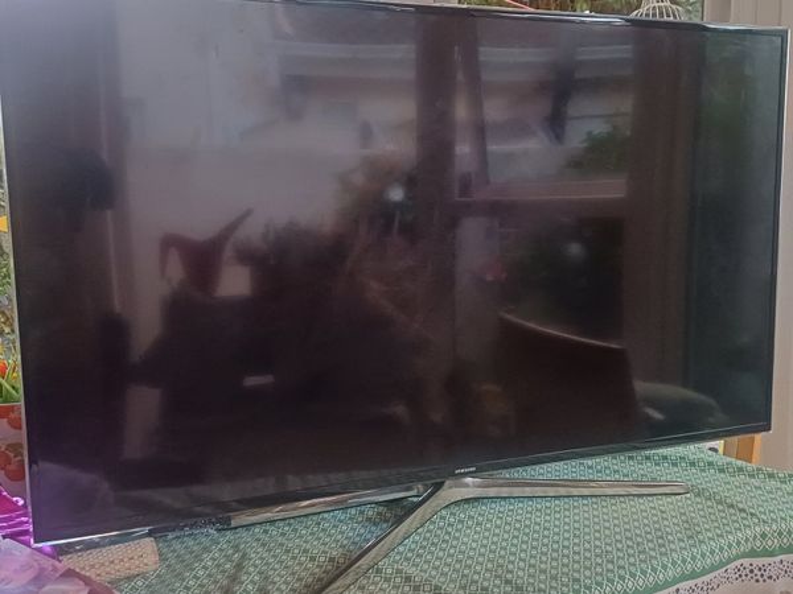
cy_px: 297
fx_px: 573
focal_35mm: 25
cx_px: 396
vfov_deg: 54.9
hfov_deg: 69.4
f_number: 1.8
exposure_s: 1/20
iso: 1000
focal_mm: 4.65
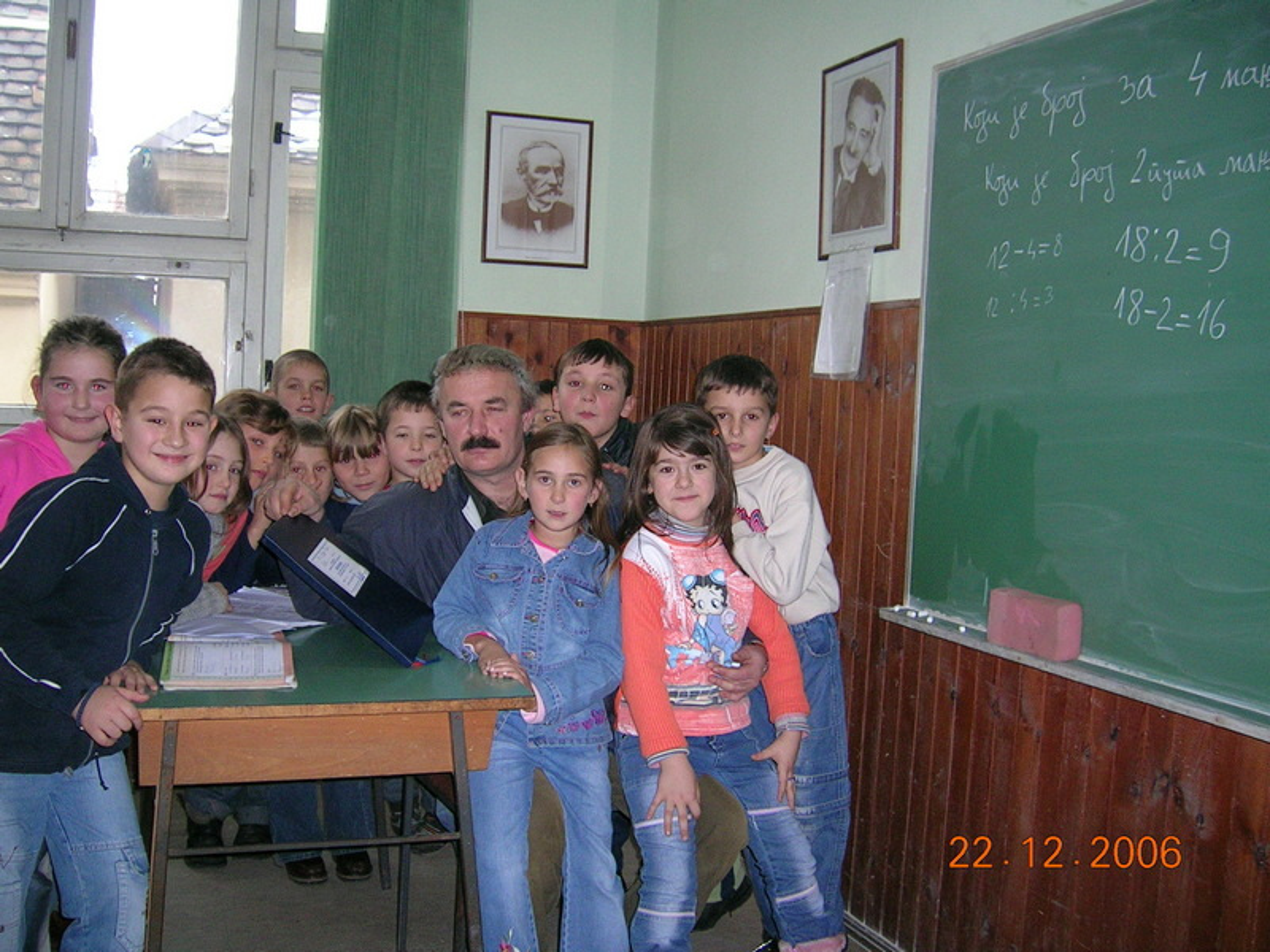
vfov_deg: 40.7
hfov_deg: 52.6
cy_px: 476
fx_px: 1284
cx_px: 635
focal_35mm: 35
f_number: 2.8
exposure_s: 1/60.1
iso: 133
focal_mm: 5.4
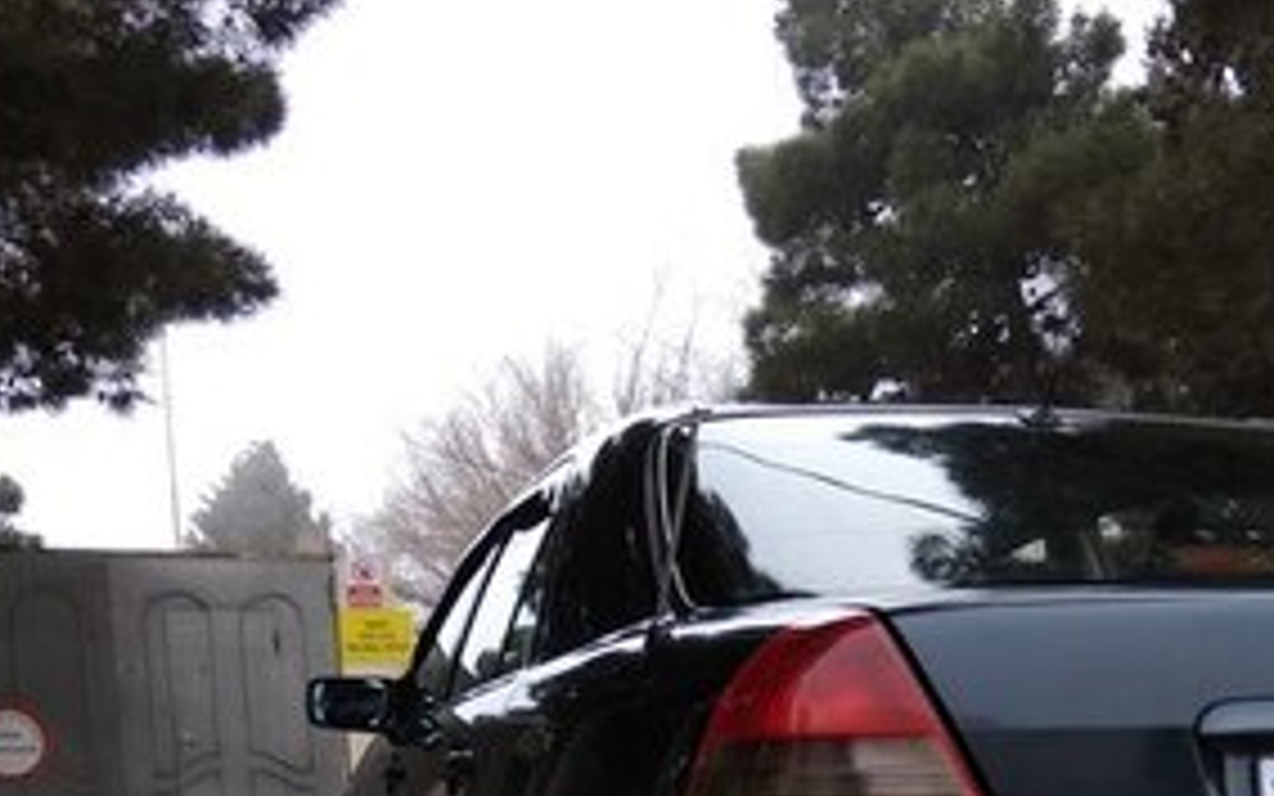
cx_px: 626
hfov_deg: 50.4
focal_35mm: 39
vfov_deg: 28.8
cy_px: 931
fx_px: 1354
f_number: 2
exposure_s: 1/112
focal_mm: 3.57
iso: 100
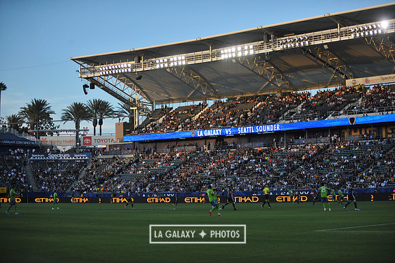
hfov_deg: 28.9
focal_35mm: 70
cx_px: 198
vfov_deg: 19.4
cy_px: 132
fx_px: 768
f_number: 2.8
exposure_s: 1/6400
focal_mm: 70
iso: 1600
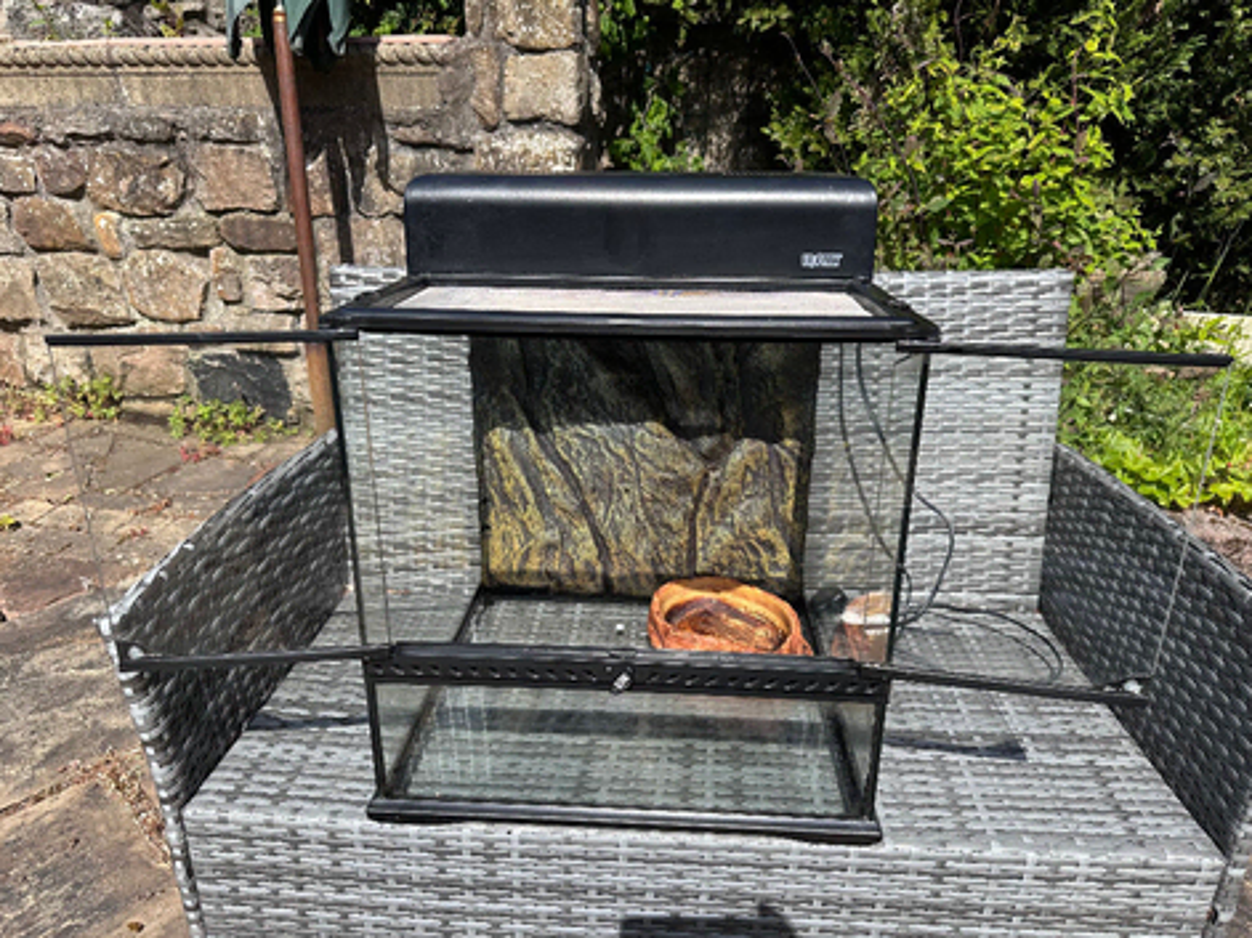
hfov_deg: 71.6
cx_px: 626
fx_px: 868
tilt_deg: -26.2
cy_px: 469
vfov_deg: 56.8
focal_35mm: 24
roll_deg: +0.6
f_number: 1.78
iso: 80
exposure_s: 1/2809
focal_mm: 6.86
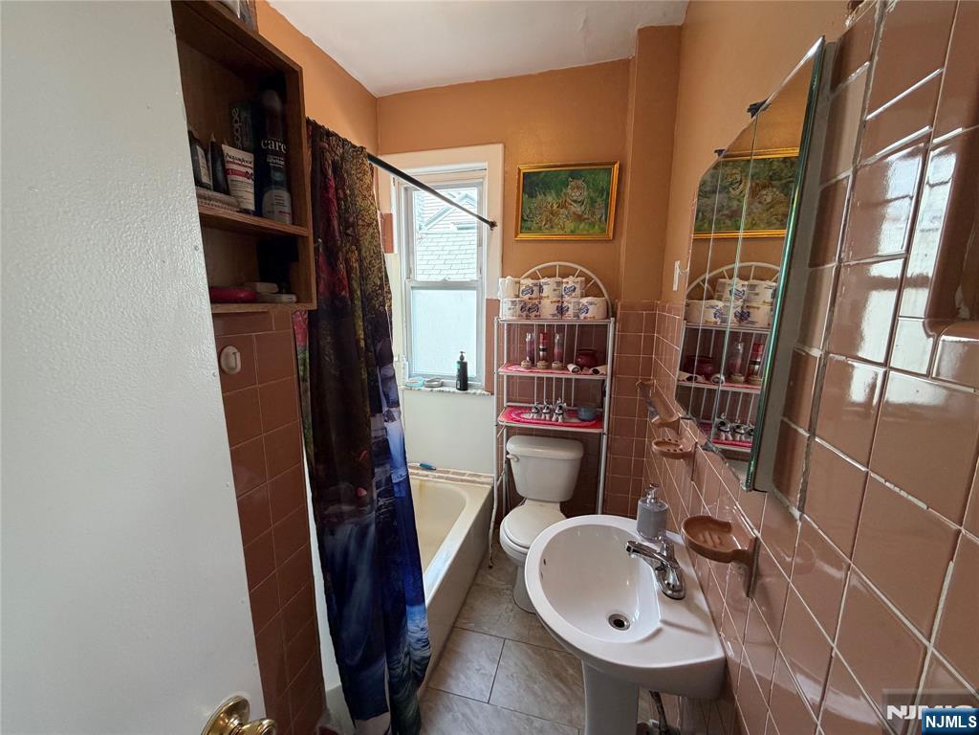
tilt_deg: -9.4
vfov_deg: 85.7
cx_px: 490
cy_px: 368
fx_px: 396
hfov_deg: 102.1
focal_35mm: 14
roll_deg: -0.4
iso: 320
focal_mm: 2.22
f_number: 2.2
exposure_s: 1/121
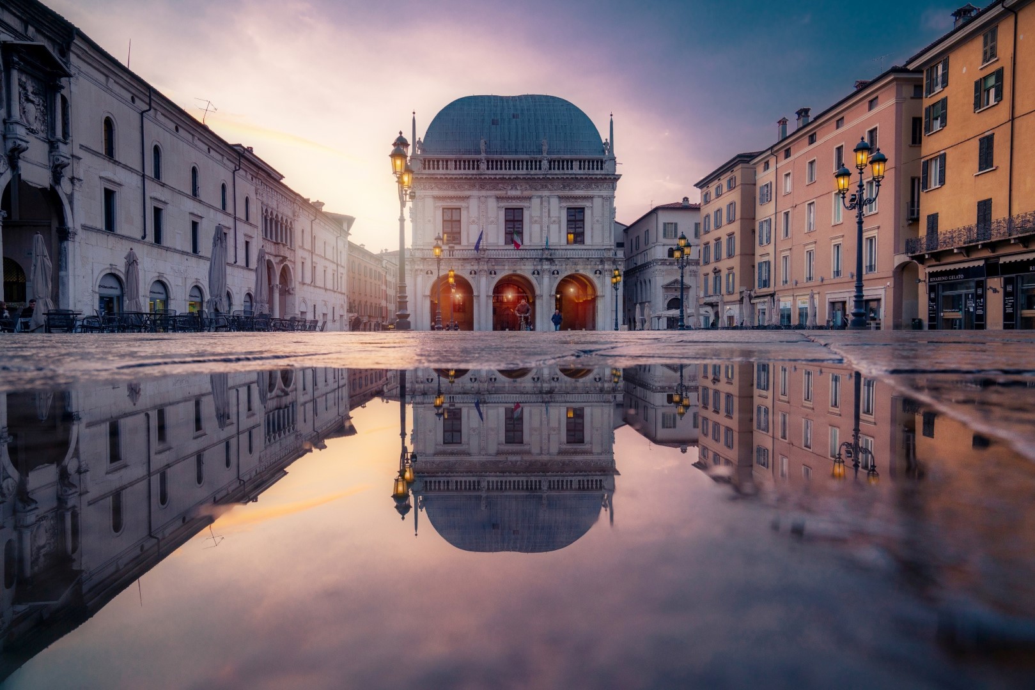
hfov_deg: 81.2
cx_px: 518
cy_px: 345
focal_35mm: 21
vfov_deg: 59.5
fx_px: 604
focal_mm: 21
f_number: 6.3
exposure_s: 1/100
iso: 320
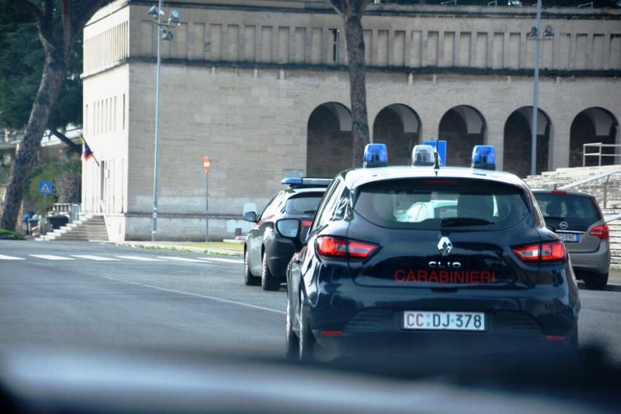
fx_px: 2717
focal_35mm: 158
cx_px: 310
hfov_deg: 13.0
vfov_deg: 8.7
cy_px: 207
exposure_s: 1/1000
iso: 800
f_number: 5.6
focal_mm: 105
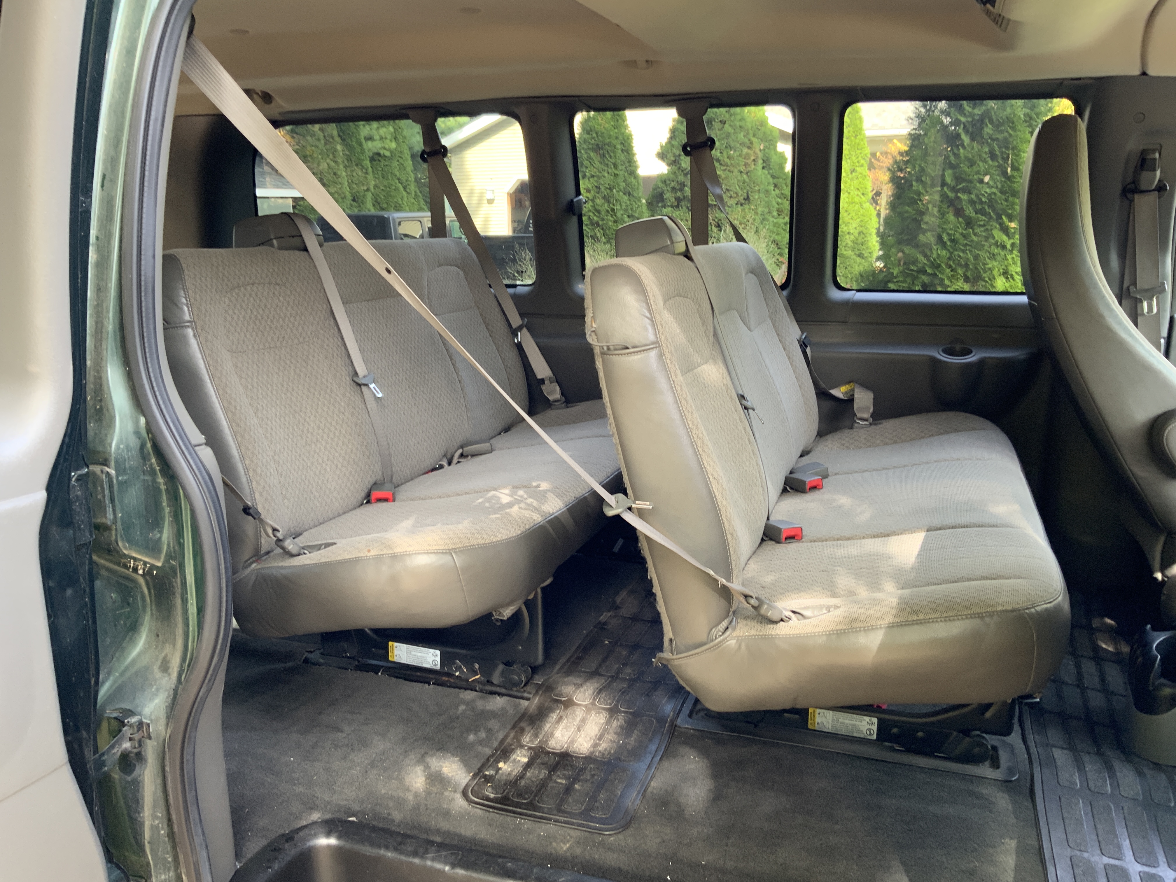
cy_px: 441
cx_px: 588
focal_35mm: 29
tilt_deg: -11.9
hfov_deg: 61.7
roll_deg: +0.1
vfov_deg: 48.2
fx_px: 985
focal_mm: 3
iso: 64
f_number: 1.8
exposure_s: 1/72
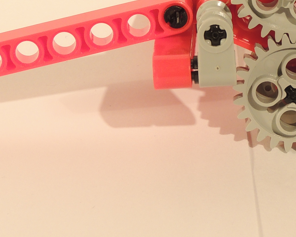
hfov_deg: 4.2
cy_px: -14
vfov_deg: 3.4
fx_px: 3986
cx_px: 274
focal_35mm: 455
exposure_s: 1/2.5
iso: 100
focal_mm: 24
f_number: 6.1
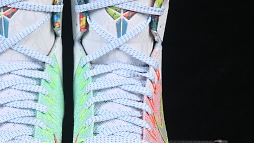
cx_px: 67
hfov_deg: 14.4
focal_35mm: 149
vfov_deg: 8.1
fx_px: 1003
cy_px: 136
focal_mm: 50
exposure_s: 1/80
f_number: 8
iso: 160
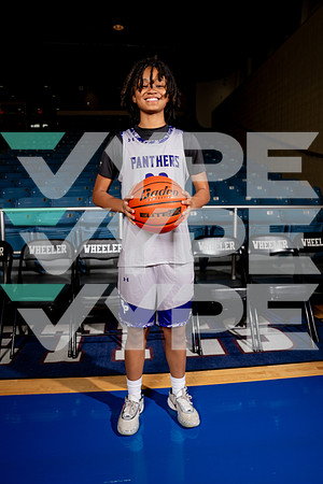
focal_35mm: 24
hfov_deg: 53.1
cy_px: 242
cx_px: 162
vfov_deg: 73.7
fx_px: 323
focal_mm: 24
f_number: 7.1
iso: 250
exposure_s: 1/125
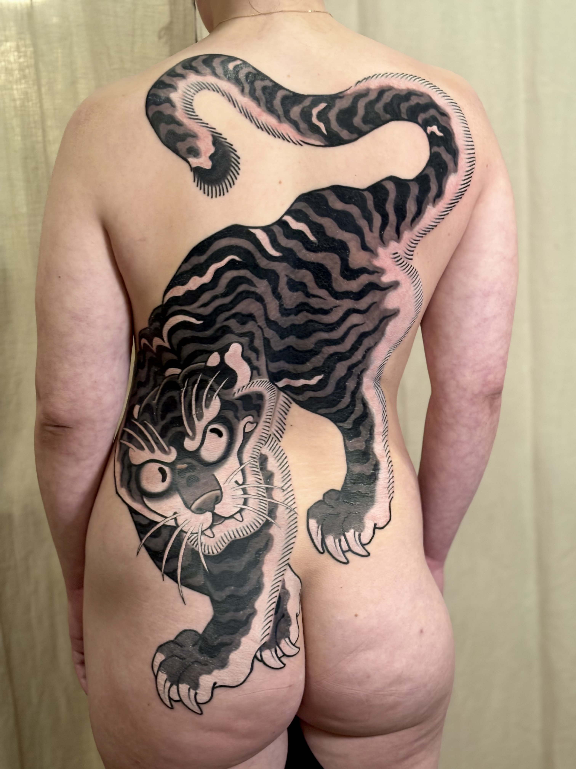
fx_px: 1154
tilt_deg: -7.3
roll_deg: +3.2
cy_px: 384
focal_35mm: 52
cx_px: 288
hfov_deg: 28.0
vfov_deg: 36.8
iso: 320
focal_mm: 5.96
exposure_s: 1/25
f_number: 1.6
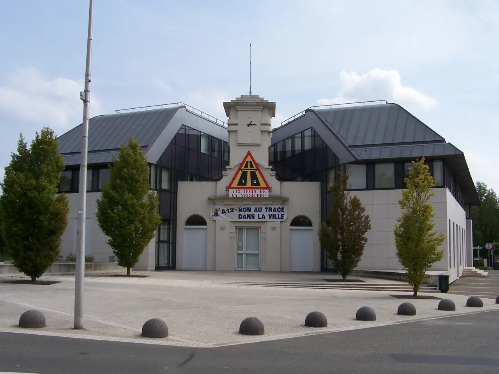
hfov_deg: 49.0
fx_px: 548
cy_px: 187
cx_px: 250
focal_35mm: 38
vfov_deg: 37.7
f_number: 5.6
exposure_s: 1/750
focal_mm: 6.3
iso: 80
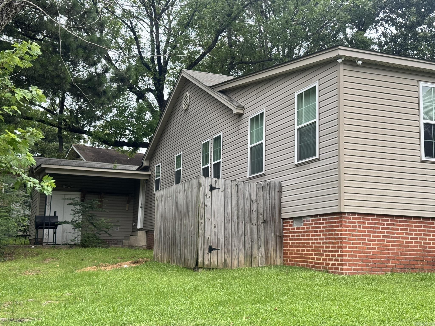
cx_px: 218
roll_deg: -1.9
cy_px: 163
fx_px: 603
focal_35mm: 48
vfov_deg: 30.3
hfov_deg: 39.7
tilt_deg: +8.7
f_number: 1.78
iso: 64
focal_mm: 6.76
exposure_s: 1/588
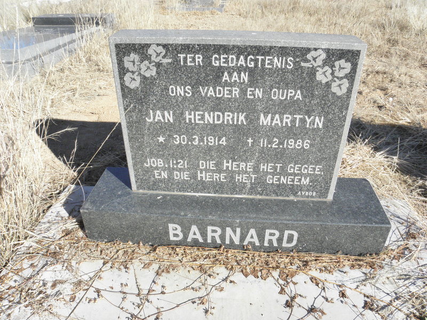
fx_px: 321
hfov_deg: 67.3
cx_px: 214
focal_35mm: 26
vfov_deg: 53.1
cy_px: 160
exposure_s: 1/500
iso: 200
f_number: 6.3
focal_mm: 4.6
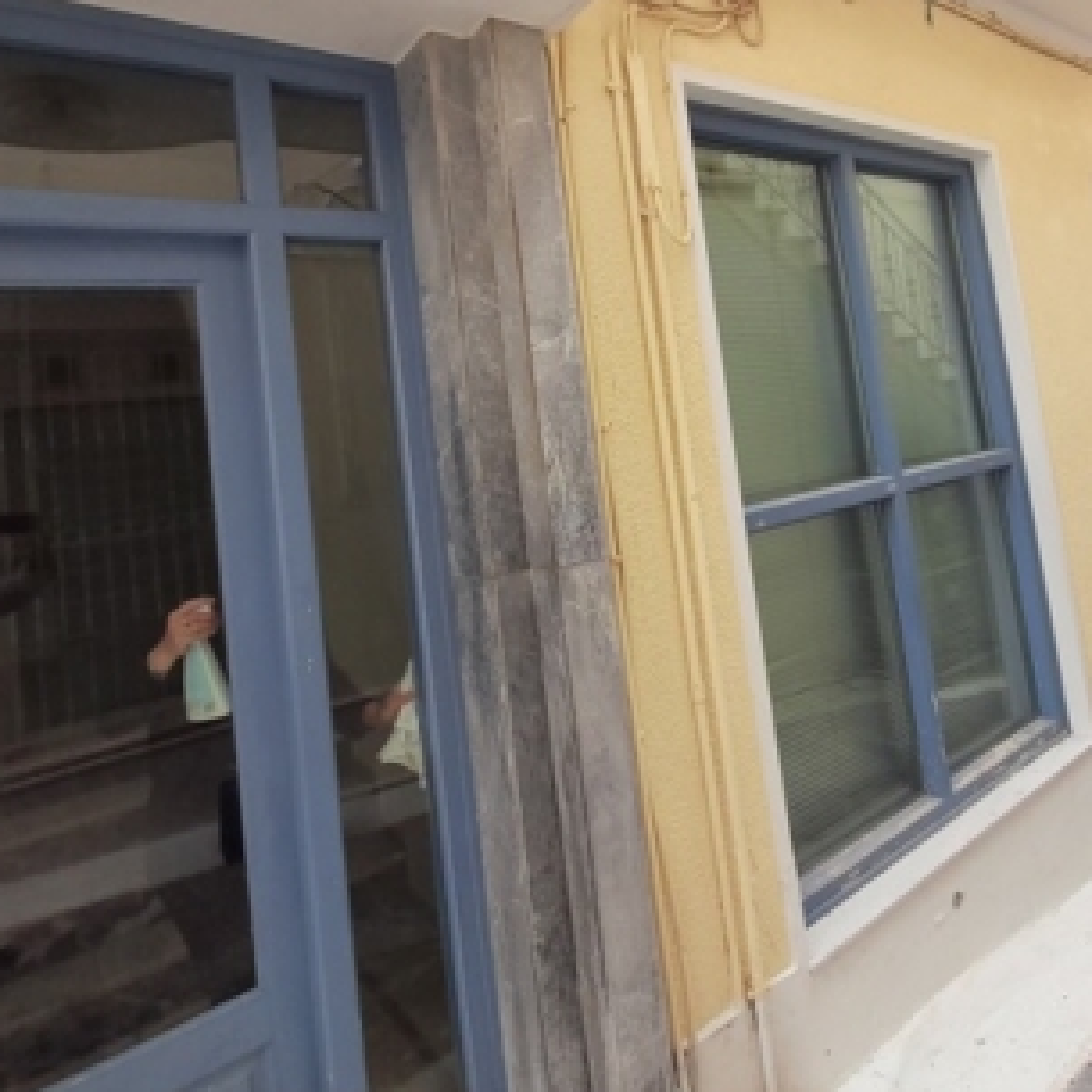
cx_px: 662
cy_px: 376
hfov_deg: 68.8
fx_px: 785
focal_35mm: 22
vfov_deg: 67.9
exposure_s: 1/260
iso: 40
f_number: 2.2
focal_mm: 1.42
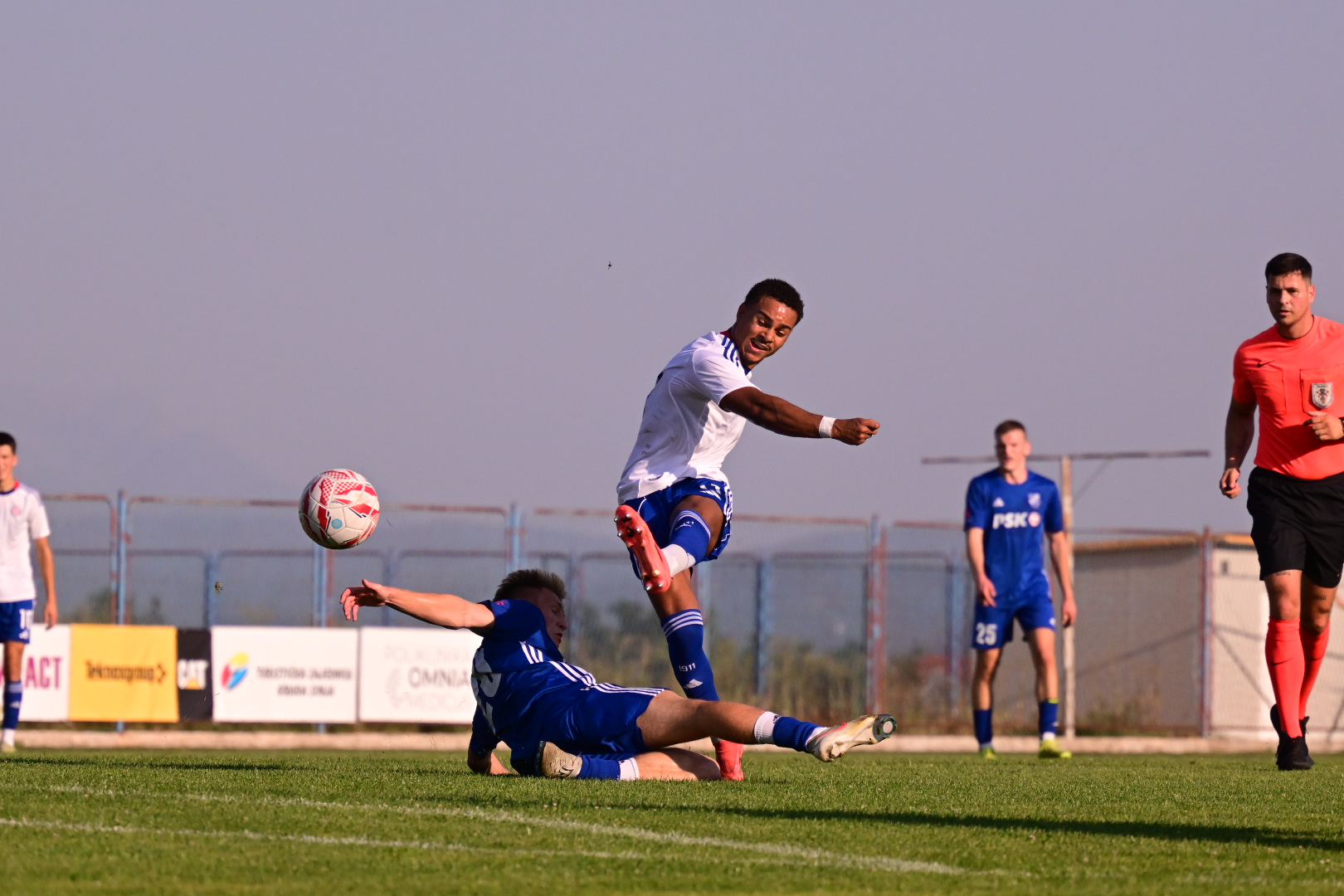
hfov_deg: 7.1
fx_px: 10900
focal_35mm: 292
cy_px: 448
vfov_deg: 4.7
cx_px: 672
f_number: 5.6
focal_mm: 195
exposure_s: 1/8000
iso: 1250
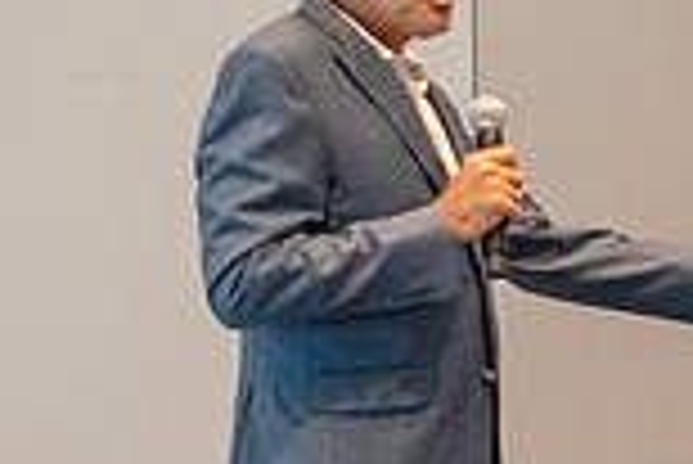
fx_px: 3468
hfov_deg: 10.9
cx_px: 1121
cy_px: 511
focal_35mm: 180
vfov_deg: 7.6
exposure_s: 1/125
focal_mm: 28
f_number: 4
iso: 3200
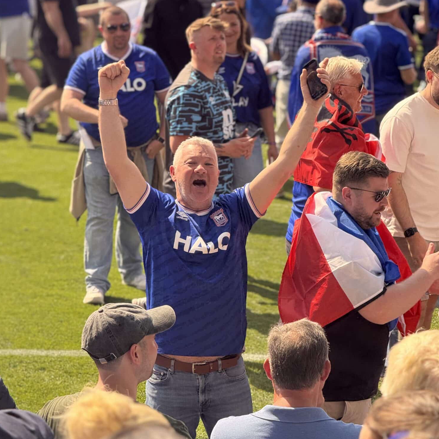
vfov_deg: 11.9
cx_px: 216
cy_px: 250
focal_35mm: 147
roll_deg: -1.1
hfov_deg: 11.9
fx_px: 2109
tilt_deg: -10.4
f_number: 2.8
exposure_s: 1/117
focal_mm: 15.66
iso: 50
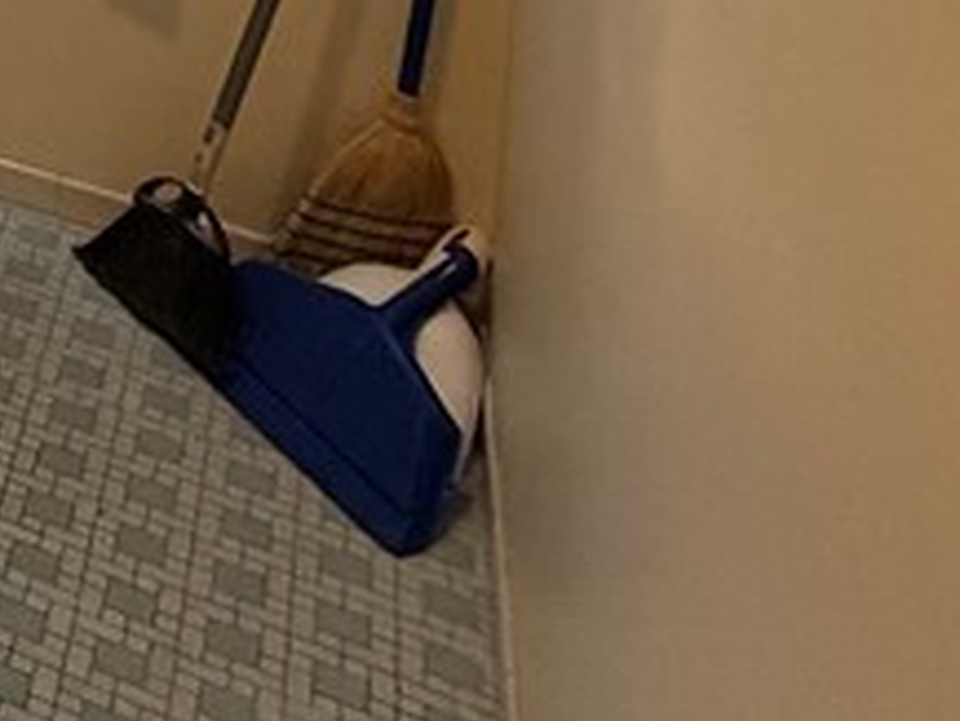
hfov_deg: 20.3
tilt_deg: -4.1
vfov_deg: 16.8
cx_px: -796
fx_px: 1831
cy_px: -712
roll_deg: -1.7
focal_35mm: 66
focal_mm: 2.22
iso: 500
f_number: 2.2
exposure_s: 1/60
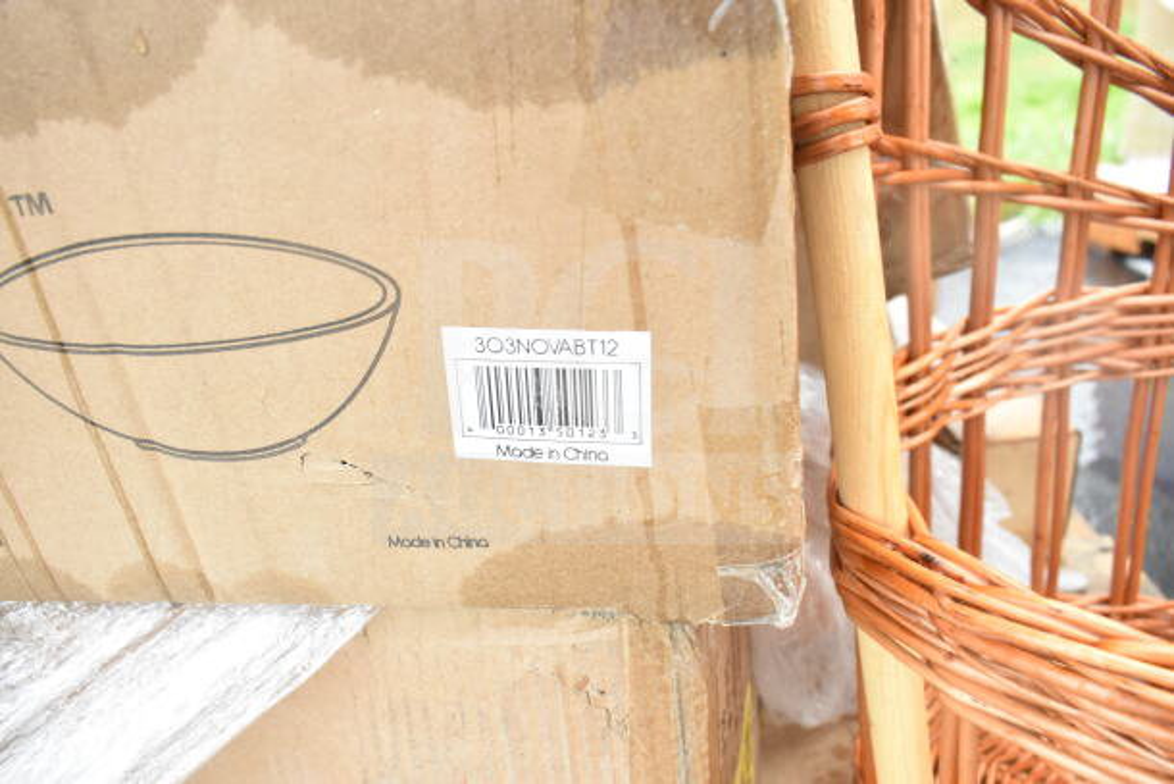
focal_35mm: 27
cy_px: 392
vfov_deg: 48.0
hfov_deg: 67.4
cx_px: 587
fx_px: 881
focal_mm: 18
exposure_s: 1/125
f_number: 5.6
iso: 1600
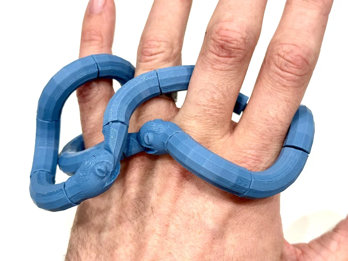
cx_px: 174
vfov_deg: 30.3
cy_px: 130
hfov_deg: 39.7
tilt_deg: -58.7
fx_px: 483
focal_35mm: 48
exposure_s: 1/59
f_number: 1.78
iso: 100
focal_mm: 6.86
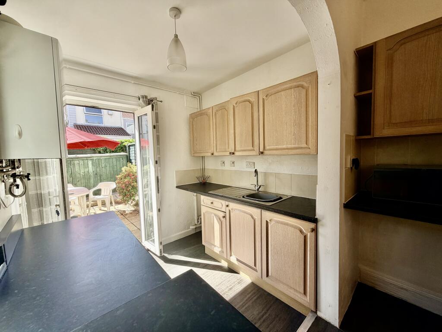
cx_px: 221
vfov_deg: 85.7
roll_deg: +2.1
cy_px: 166
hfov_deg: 102.1
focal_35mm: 14
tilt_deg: -4.0
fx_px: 179
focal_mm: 2.22
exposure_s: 1/165
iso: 40
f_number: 2.2
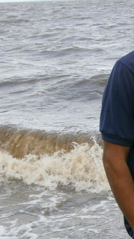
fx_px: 702
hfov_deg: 10.6
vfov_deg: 19.3
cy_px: 132
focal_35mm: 111
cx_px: 190
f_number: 4.1
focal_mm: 9.4
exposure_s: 1/250
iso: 100
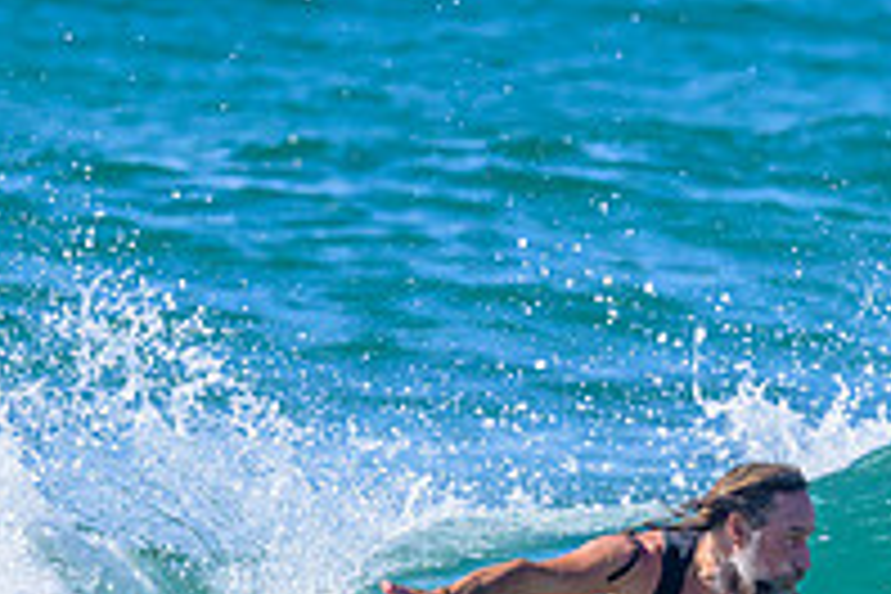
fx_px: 36182
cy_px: 677
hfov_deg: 1.4
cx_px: 922
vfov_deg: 0.9
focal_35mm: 1462
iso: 1000
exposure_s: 1/2000
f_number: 10
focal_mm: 500
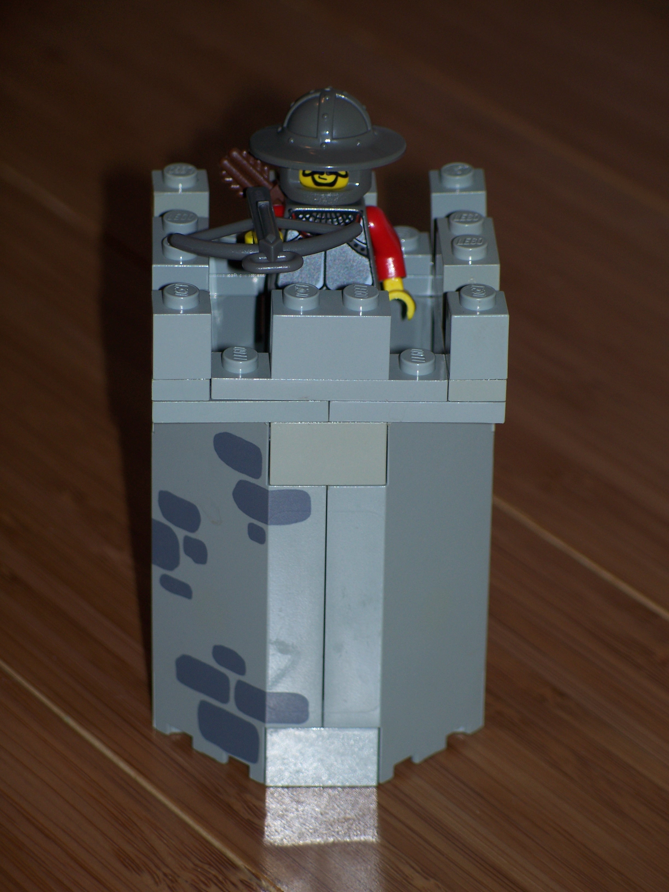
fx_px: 4767
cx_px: 334
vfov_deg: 10.7
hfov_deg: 8.0
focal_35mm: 185
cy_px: 446
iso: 80
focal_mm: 38.8
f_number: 4.4
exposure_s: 1/200
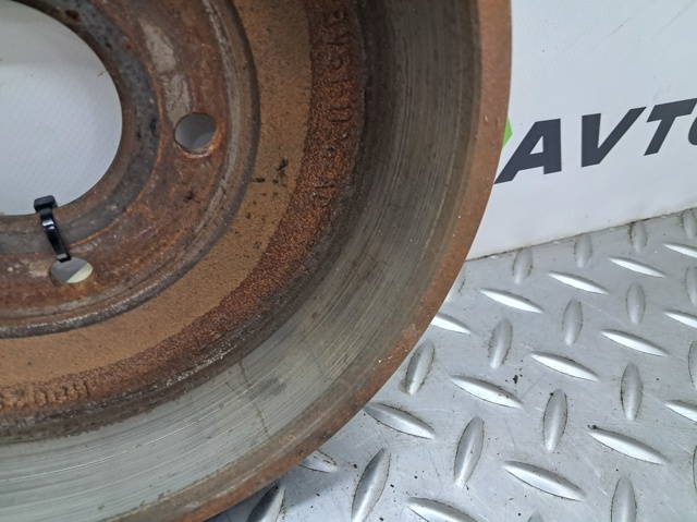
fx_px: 543
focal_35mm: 27
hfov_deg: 65.4
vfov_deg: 51.3
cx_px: 348
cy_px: 261
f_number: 1.8
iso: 250
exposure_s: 1/50
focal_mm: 4
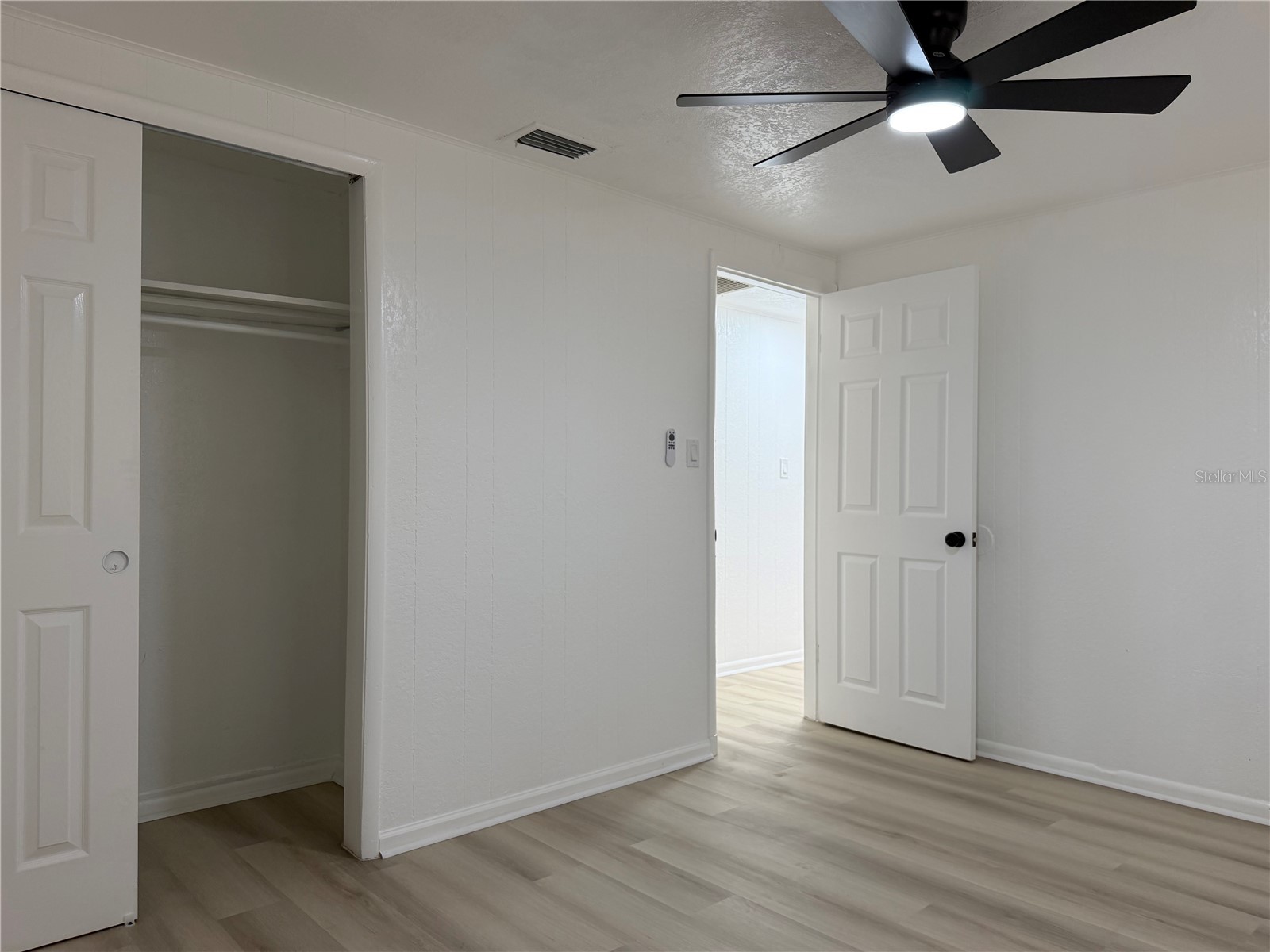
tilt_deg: +0.7
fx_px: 881
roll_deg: +0.1
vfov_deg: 56.8
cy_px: 476
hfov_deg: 71.6
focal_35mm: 24
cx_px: 635
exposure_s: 1/60
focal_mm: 6.76
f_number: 1.78
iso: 125
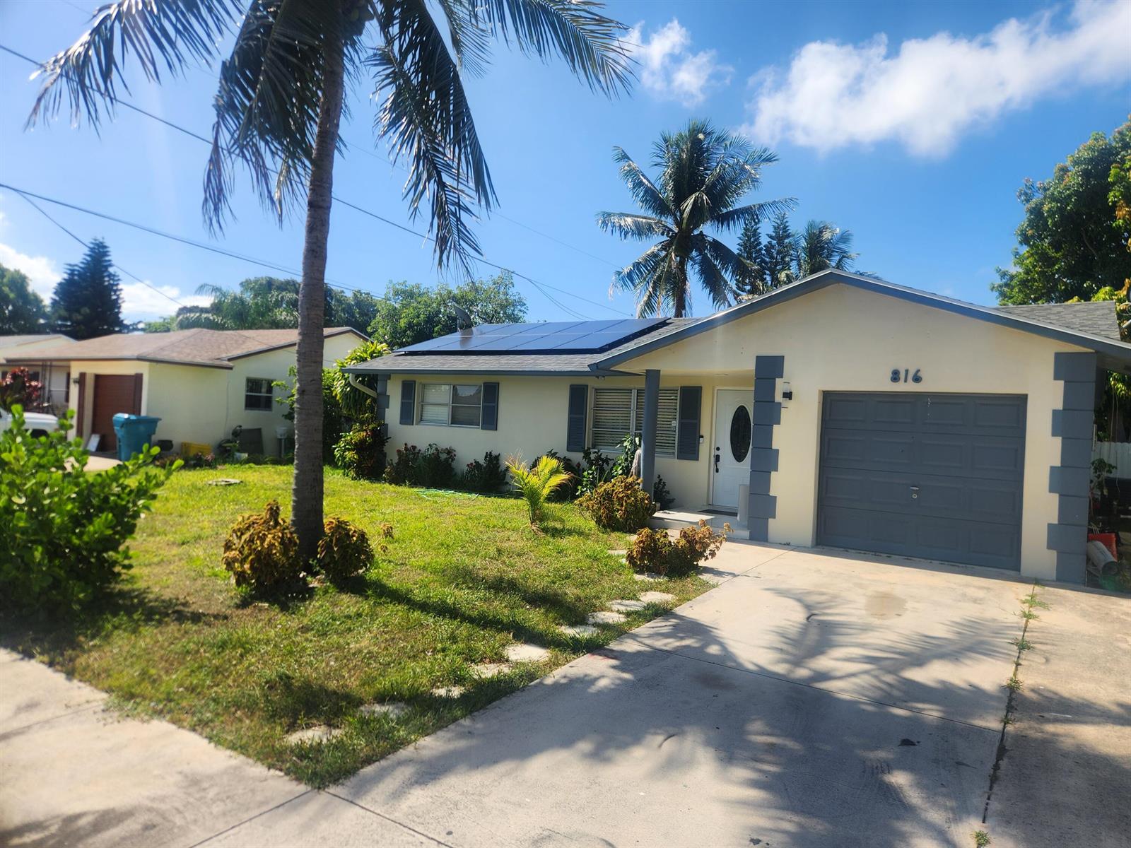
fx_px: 751
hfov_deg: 73.9
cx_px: 566
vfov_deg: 58.9
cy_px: 424
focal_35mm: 23
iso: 20
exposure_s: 1/1343
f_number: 1.8
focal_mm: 5.4
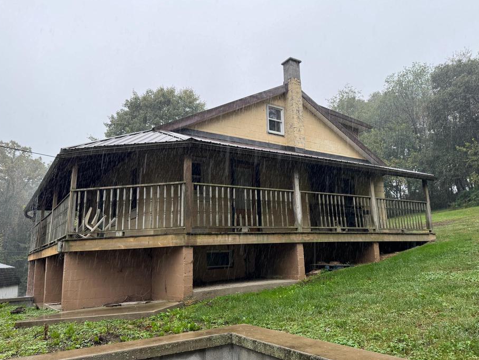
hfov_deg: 65.2
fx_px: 374
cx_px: 262
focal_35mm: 27
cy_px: 182
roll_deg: +3.2
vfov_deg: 51.4
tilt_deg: +13.4
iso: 64
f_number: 1.78
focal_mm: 6.76
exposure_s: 1/163
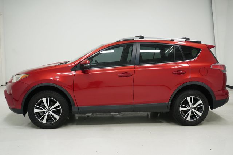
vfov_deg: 38.9
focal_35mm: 34
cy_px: 78
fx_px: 220
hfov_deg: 55.8
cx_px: 116
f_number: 5.6
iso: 800
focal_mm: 23
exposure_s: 1/200
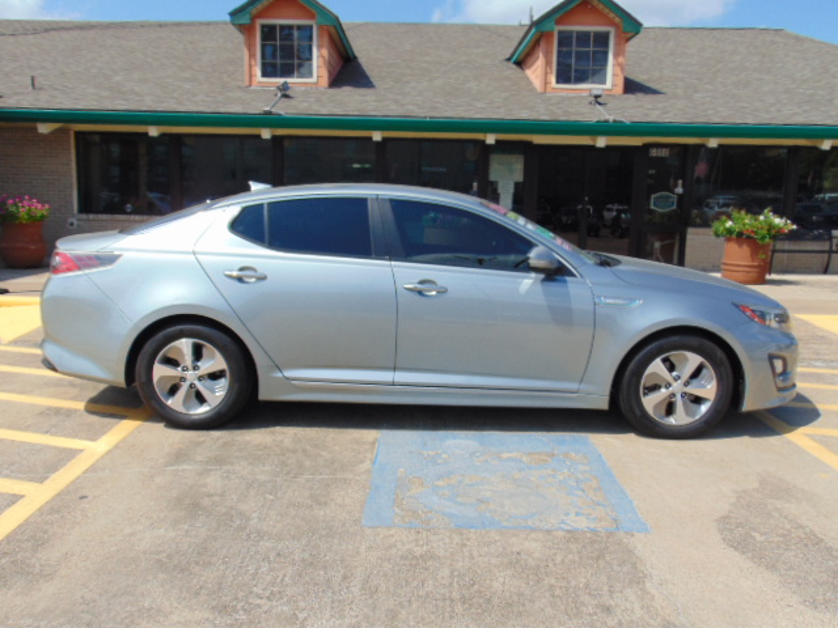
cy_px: 314
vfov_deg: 46.8
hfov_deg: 60.0
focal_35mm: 30
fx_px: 726
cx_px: 419
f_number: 8
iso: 80
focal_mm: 5.4
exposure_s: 1/250
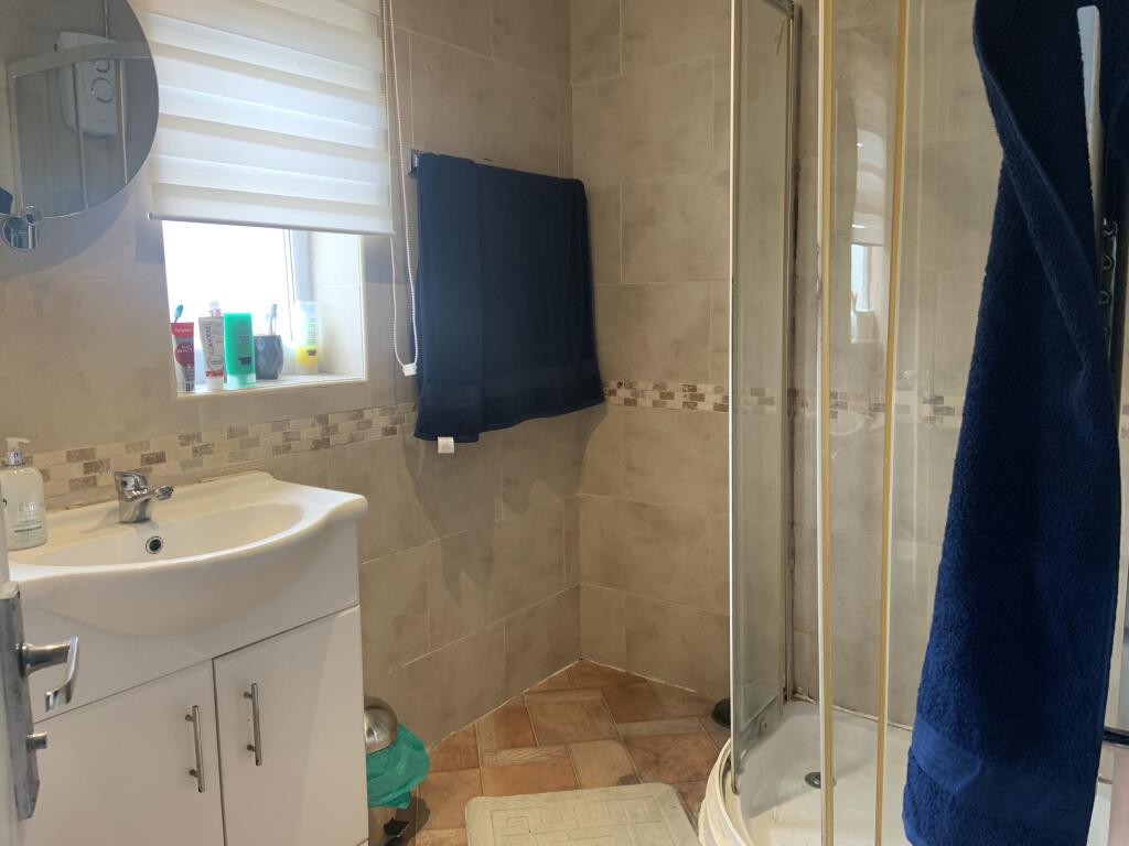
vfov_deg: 53.1
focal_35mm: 26
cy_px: 423
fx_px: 848
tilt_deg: -8.1
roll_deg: +0.7
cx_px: 564
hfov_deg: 67.3
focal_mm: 4.25
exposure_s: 1/50
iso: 160
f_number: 1.8
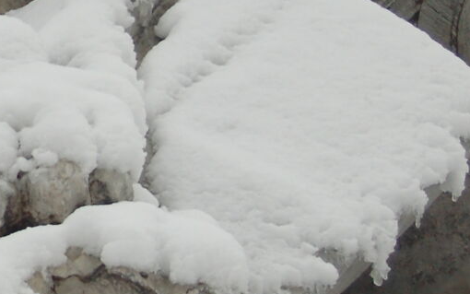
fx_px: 3869
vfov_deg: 4.3
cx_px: -293
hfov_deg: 6.8
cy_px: -11
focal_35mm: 302
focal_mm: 42
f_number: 5.3
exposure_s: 1/500
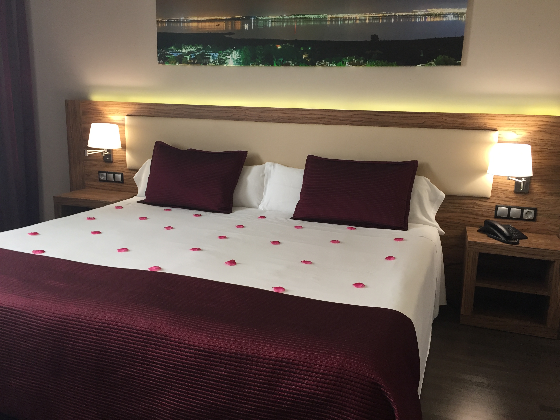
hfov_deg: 61.7
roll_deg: -2.2
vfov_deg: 48.2
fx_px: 469
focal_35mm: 29
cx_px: 280
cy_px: 210
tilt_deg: -10.5
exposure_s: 1/33
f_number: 2.2
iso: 100
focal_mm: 4.15
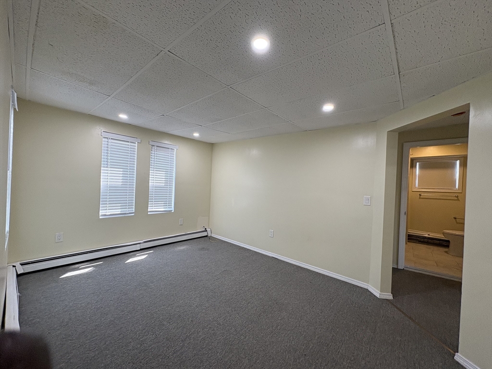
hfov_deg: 102.1
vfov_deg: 85.7
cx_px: 246
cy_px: 184
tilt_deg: +0.1
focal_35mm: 14
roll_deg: -1.9
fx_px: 199
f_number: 2.2
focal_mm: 2.22
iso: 125
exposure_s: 1/120
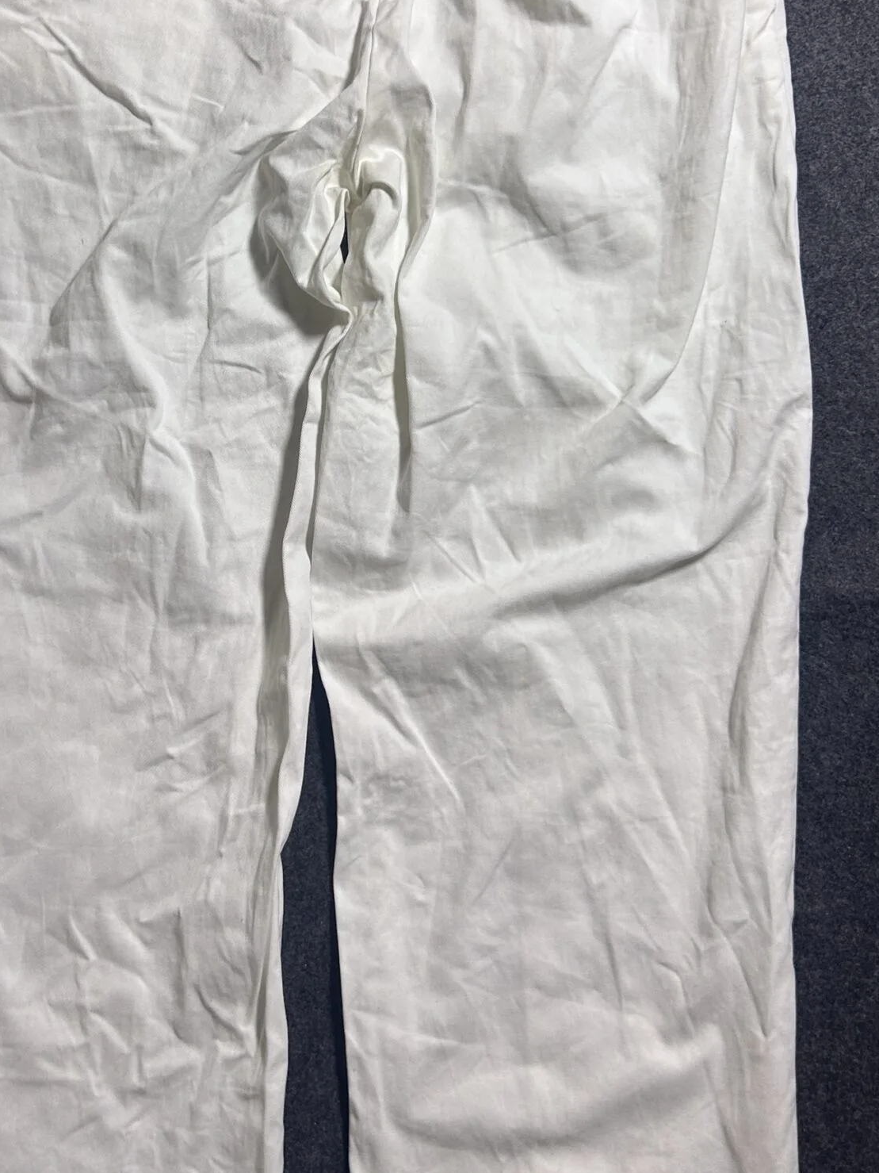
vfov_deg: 41.7
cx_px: 353
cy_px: 416
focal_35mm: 45
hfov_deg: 32.1
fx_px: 1524
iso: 80
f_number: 1.5
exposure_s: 1/100
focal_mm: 5.7
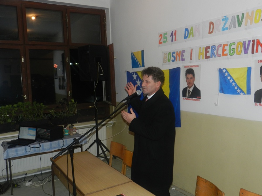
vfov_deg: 44.2
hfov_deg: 56.8
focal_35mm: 32
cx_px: 131
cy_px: 98
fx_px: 242
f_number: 3.7
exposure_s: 1/30
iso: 200
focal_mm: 5.6
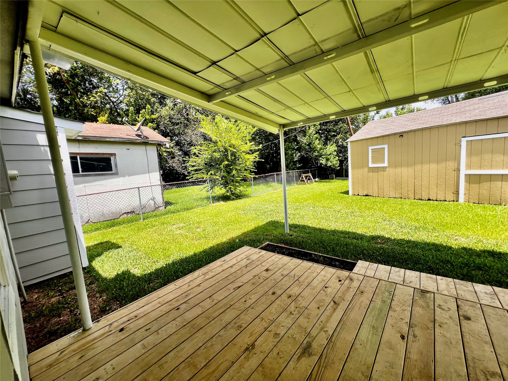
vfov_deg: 89.9
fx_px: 191
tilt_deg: -6.8
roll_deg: +3.9
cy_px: 190
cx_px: 254
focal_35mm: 13
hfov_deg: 106.2
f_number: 1.8
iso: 32
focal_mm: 1.57
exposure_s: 1/699
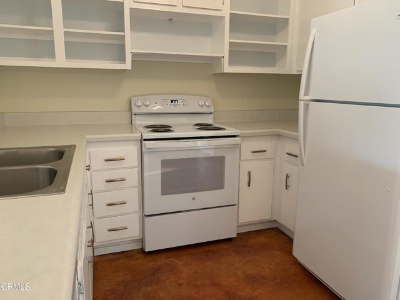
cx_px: 200
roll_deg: -0.4
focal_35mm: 26
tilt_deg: -12.5
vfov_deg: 53.1
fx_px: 300
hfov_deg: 67.3
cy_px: 150
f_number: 1.8
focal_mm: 4.25
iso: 125
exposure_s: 1/60
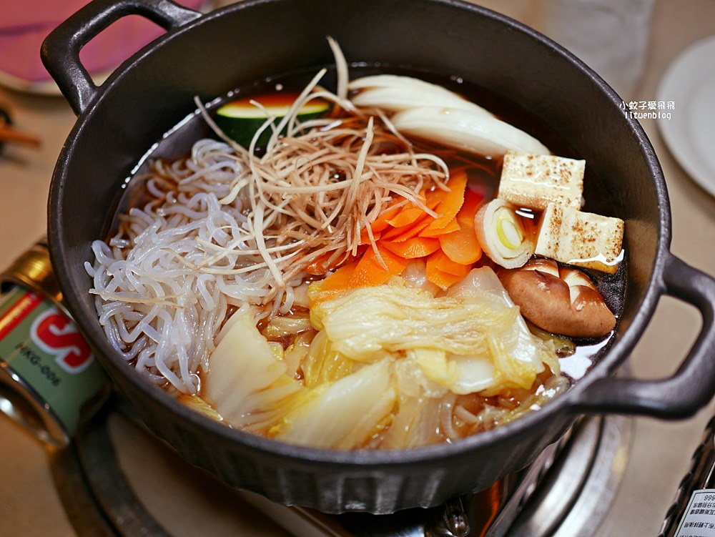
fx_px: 1033
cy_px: 268
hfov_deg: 38.2
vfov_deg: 29.1
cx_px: 358
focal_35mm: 50
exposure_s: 1/200
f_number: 1.8
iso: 200
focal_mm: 25
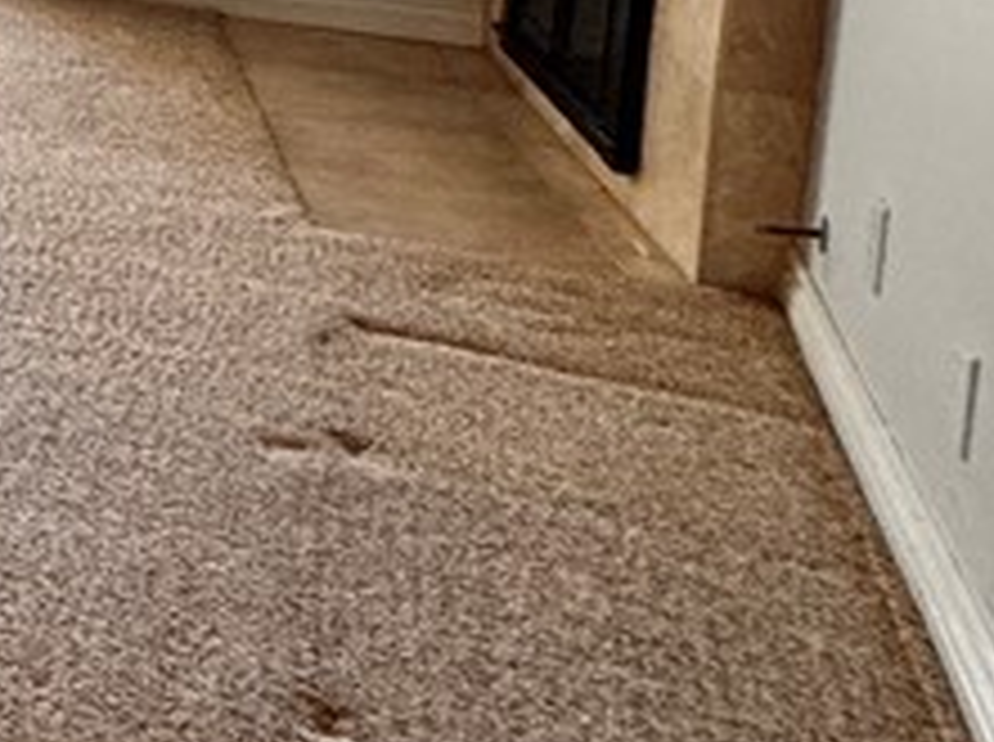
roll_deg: -0.2
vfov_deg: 20.3
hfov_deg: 17.4
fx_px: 1863
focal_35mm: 65
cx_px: -1147
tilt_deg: -6.2
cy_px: -270
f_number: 2.2
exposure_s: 1/120
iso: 200
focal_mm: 2.22
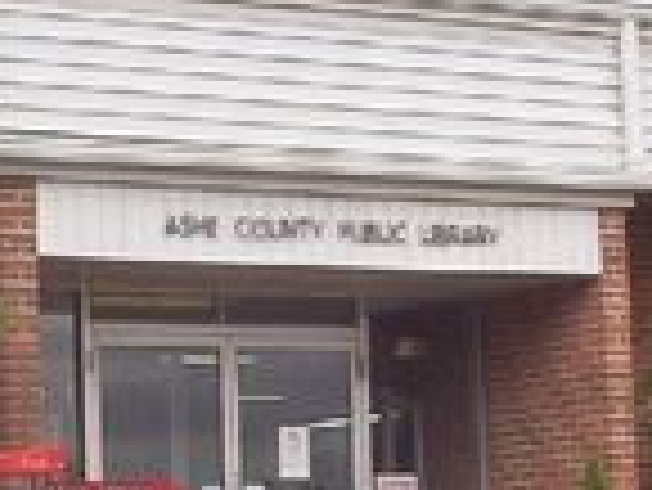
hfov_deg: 13.8
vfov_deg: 10.4
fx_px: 2696
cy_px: 241
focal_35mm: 143
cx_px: 391
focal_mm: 6
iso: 100
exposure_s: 1/273
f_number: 4.5
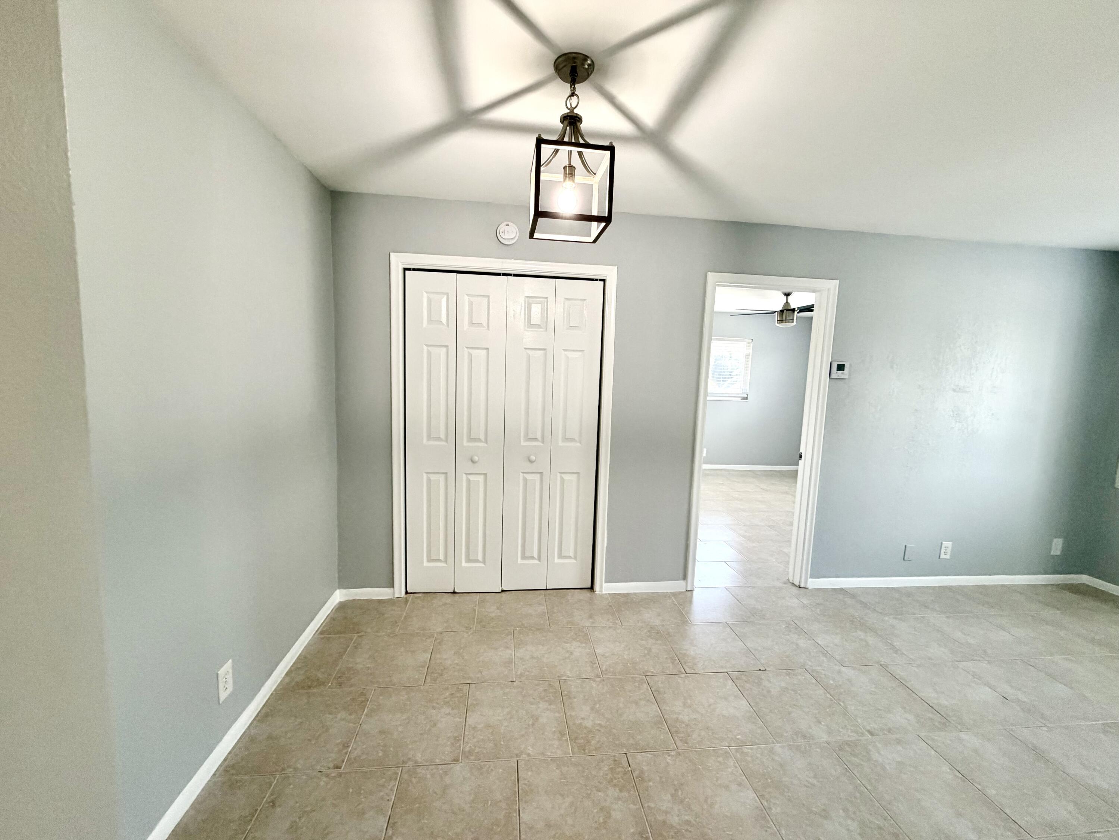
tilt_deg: -6.6
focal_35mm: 14
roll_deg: -2.1
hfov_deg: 102.1
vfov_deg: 85.7
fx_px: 453
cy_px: 420
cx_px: 560
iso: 250
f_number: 2.2
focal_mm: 2.22
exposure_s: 1/120
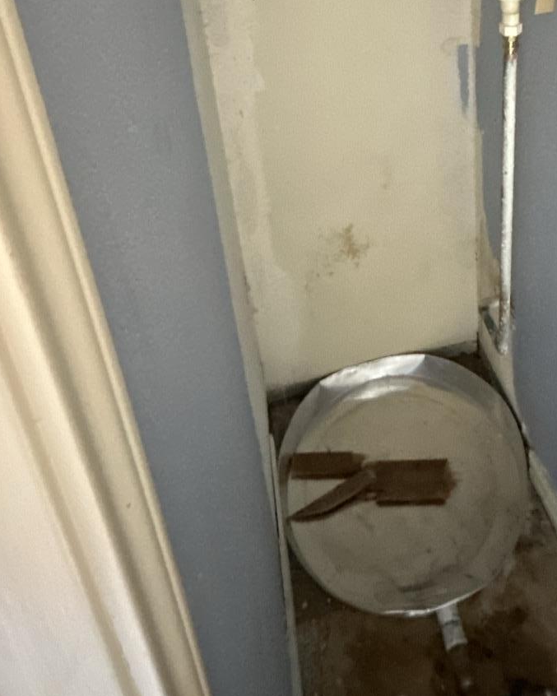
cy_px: 35
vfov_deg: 49.1
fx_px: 639
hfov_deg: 46.3
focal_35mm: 31
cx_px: 378
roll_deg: +3.8
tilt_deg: -21.6
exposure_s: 1/30
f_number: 2.2
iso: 1250
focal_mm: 2.22
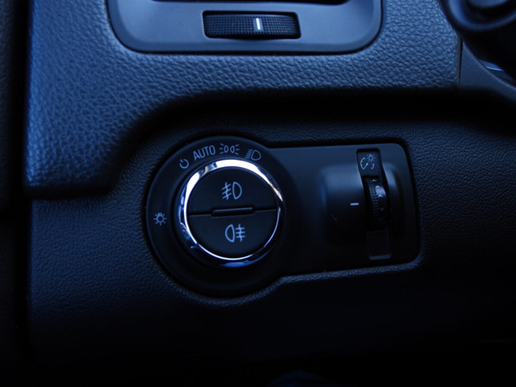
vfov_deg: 40.7
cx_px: 258
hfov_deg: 52.6
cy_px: 194
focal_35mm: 35
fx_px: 522
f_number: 3.2
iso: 100
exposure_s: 1/40
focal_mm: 6.3
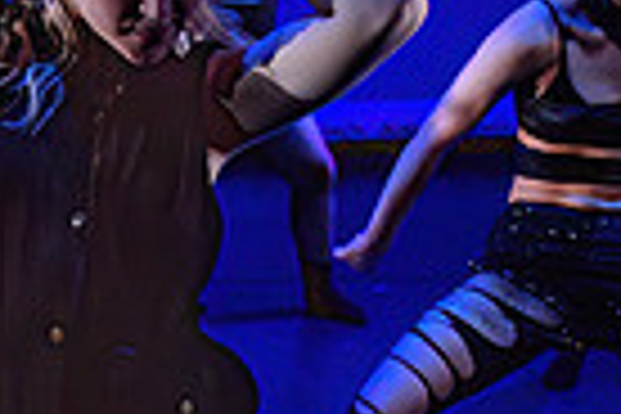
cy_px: 442
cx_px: -72
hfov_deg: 17.0
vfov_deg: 11.7
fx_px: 2001
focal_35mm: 116
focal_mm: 24
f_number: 2.8
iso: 3200
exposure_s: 1/300
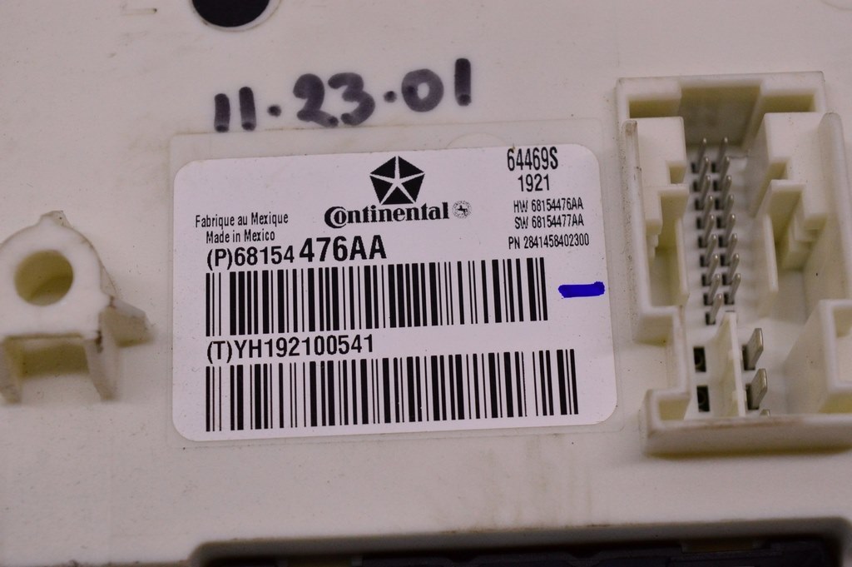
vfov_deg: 16.5
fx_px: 1951
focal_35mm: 82
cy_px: 284
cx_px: 426
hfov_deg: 24.6
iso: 1600
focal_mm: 55
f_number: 8
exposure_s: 1/200
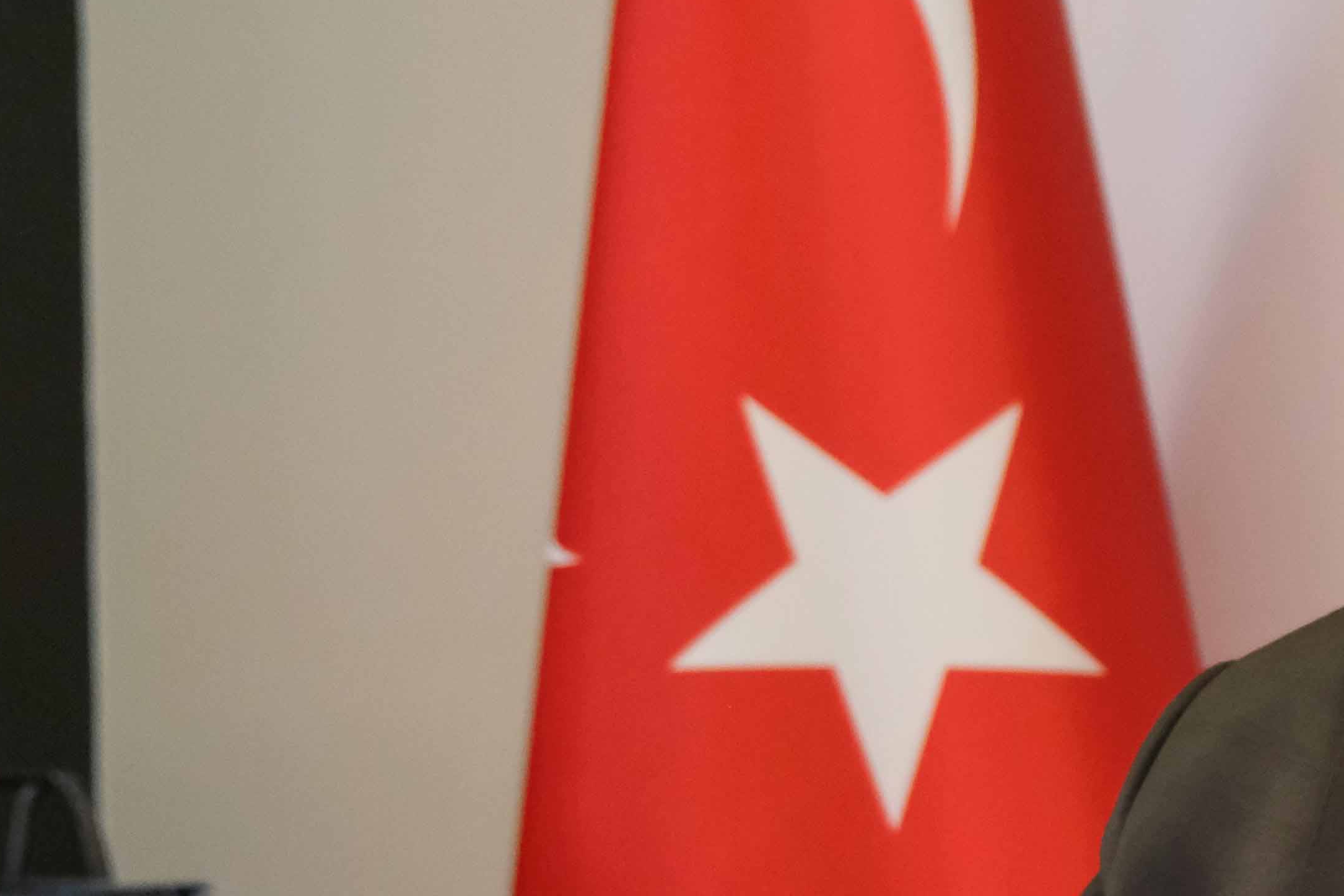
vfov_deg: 11.8
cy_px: 876
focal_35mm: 115
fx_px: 4293
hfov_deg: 17.2
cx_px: 1468
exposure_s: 1/100
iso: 4000
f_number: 3.2
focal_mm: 26.5
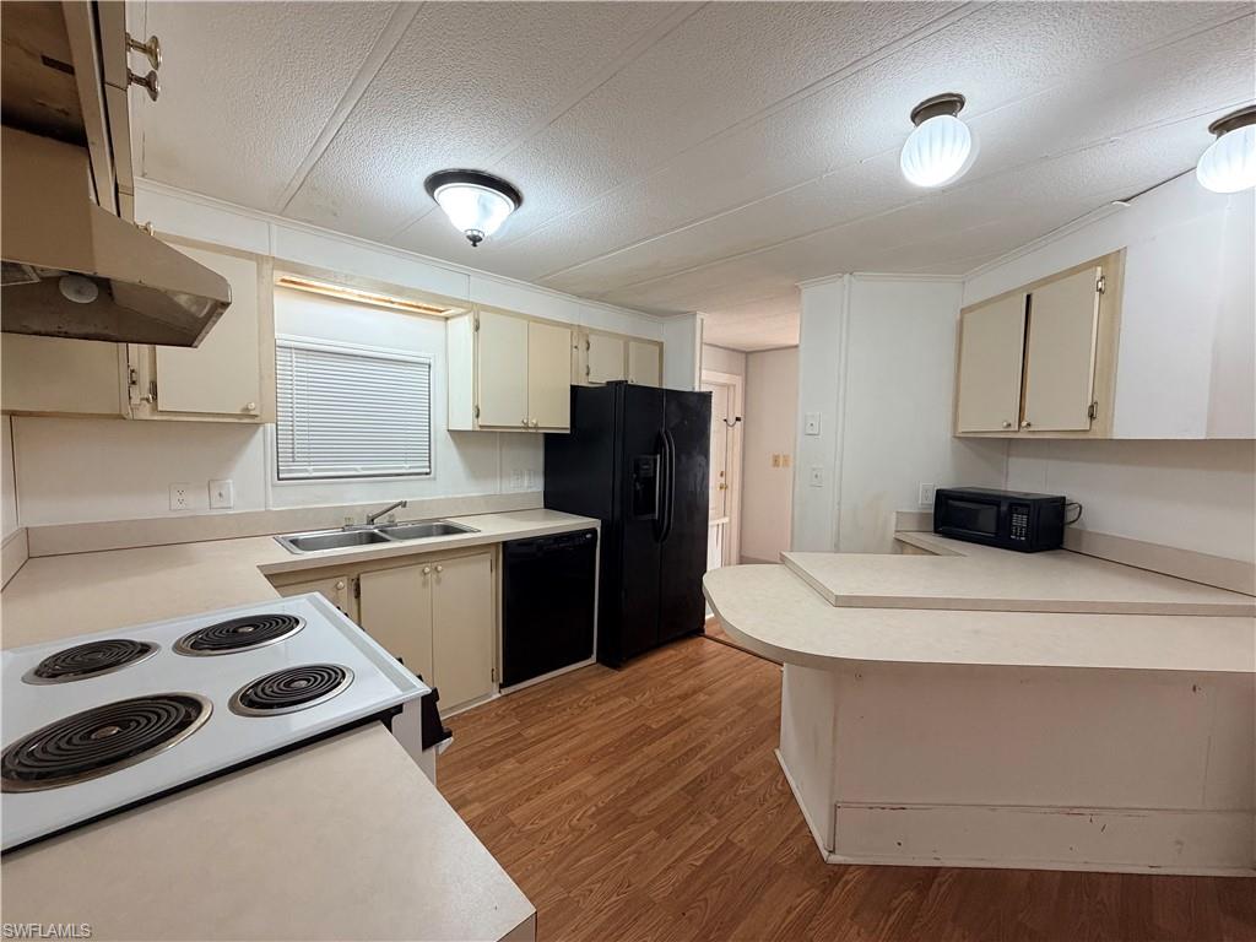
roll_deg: -1.8
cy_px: 471
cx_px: 628
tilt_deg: -4.4
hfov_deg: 102.1
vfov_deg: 85.7
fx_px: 508
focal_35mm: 14
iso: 320
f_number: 2.2
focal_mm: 2.22
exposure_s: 1/120
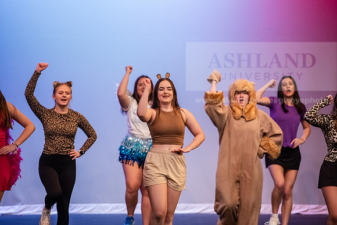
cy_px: 112
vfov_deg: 7.0
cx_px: 168
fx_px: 1826
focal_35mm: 195
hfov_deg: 10.5
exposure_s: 1/320
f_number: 3.5
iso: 4000
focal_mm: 195
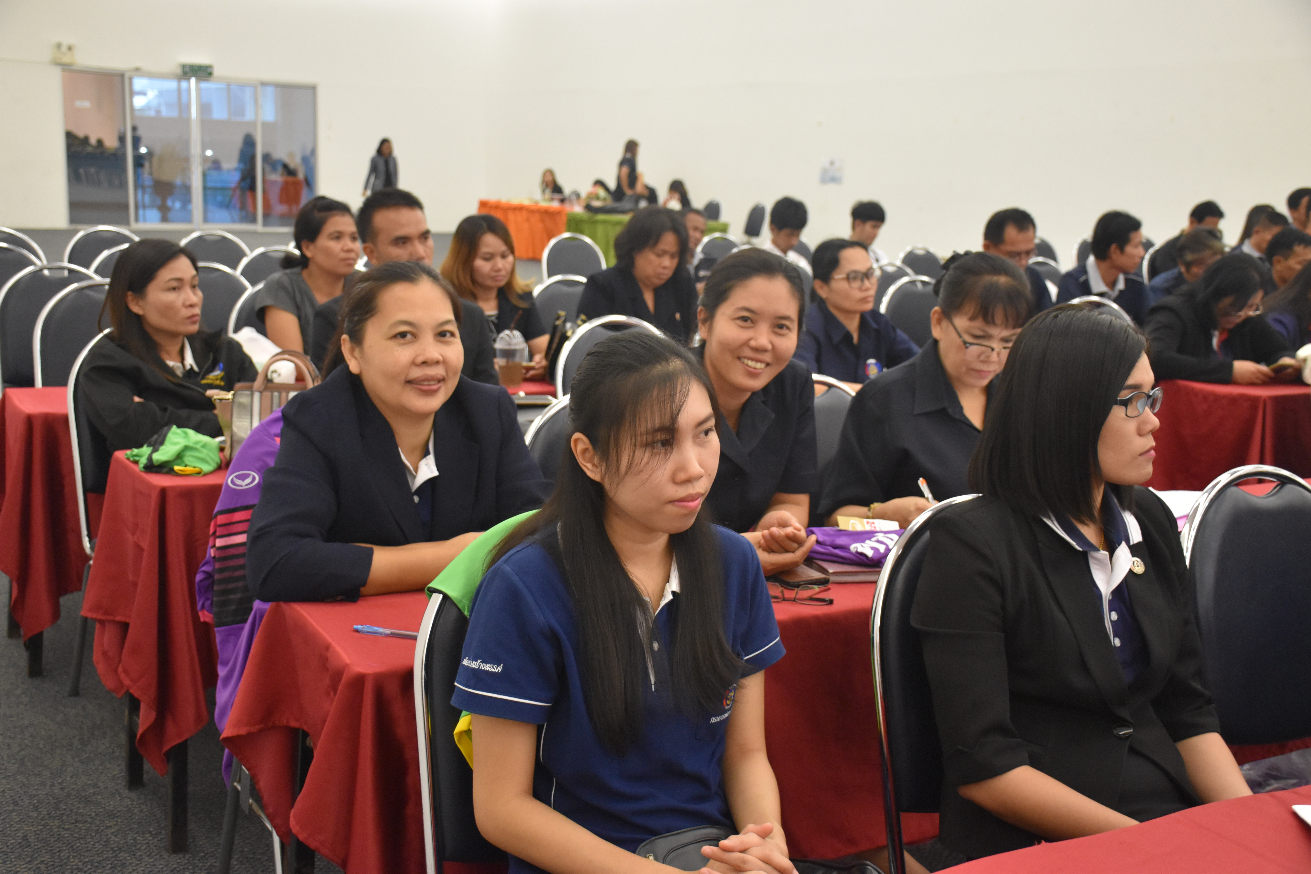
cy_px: 437
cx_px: 656
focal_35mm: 40
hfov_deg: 47.9
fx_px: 1475
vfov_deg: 33.0
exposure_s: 1/60
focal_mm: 27
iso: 2000
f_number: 4
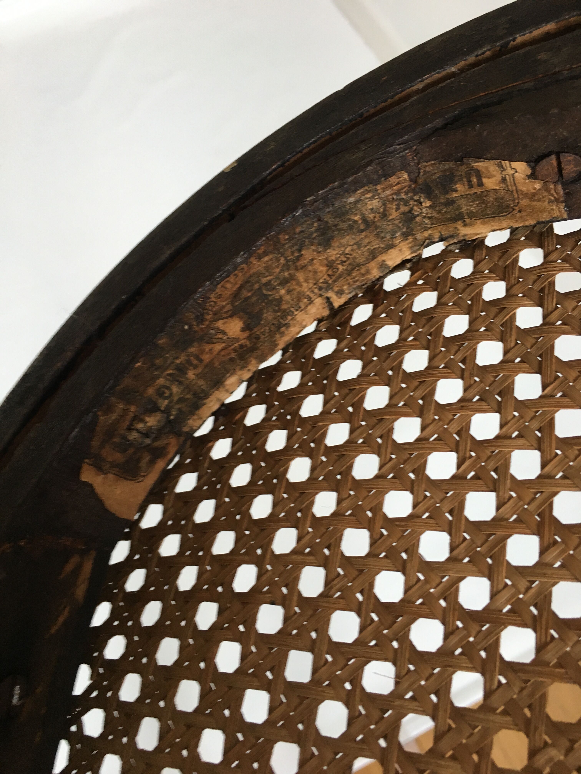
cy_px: 387
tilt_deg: -64.2
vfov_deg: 61.7
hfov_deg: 48.2
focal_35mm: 29
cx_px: 290
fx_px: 649
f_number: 2.2
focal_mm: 4.15
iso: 80
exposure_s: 1/33
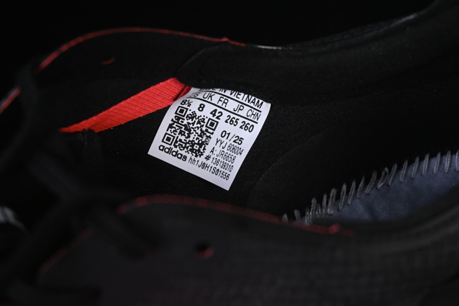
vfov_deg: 18.2
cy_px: 153
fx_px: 956
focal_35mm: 75
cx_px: 230
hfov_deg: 27.0
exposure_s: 1/50
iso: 160
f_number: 6.3
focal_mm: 50
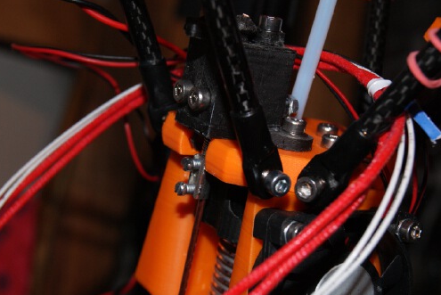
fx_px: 1001
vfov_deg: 16.8
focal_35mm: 82
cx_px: 210
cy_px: 162
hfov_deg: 24.9
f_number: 8
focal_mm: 45
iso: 400
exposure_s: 1/60
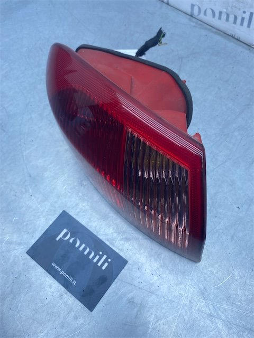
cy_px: 169
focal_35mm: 26
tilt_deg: -64.7
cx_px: 127
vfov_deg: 67.3
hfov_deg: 53.1
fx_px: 254
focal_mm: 4.25
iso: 32
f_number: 1.8
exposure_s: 1/782
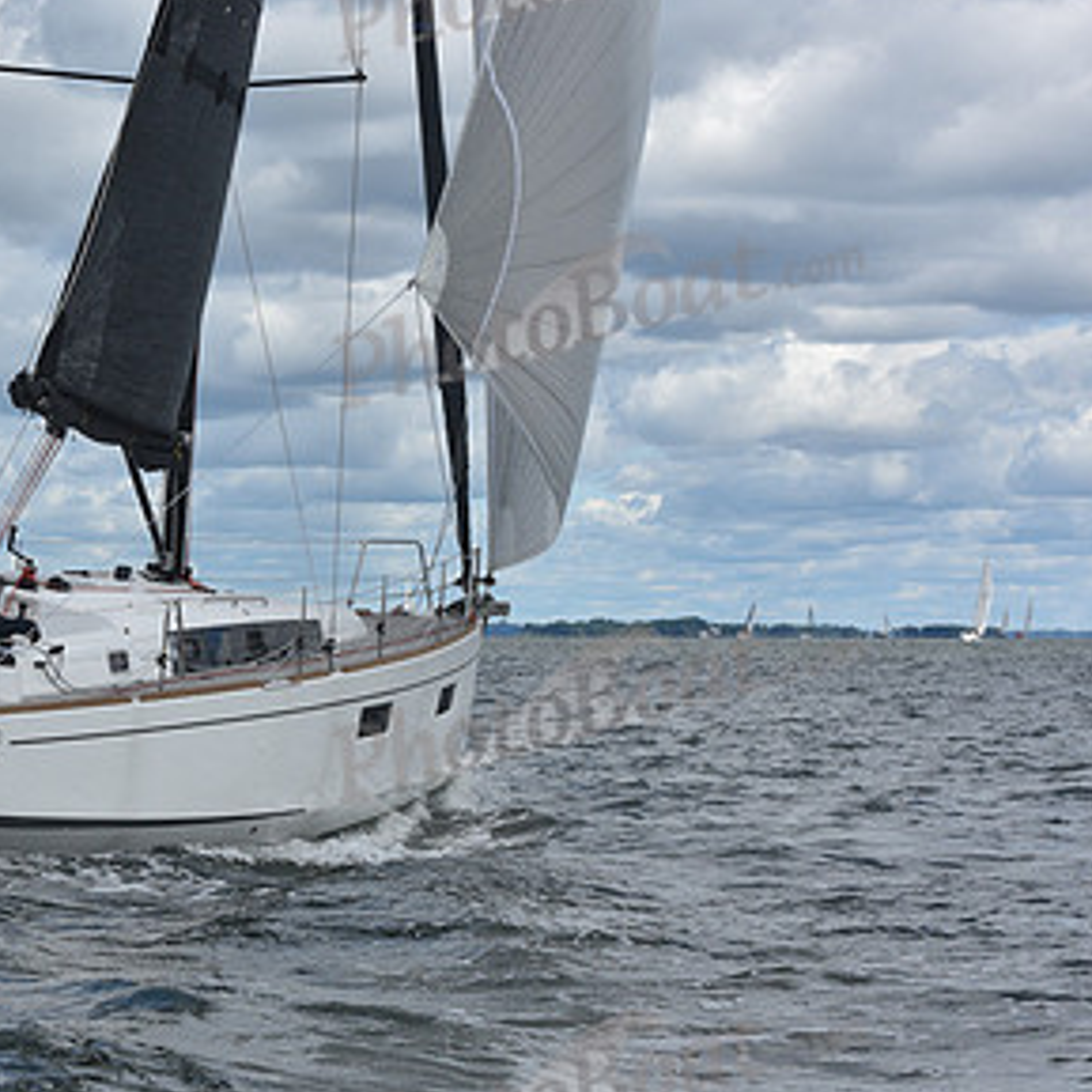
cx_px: 140
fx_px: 4568
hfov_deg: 13.5
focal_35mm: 128
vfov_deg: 13.6
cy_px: 561
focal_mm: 75
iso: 250
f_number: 10
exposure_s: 1/800
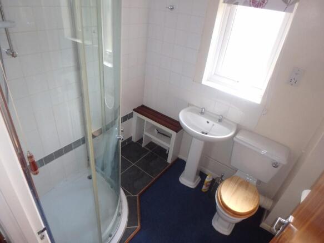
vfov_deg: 63.4
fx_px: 197
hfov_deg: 79.0
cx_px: 162
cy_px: 122
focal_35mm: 21
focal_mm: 3.7
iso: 200
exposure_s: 1/30
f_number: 3.5
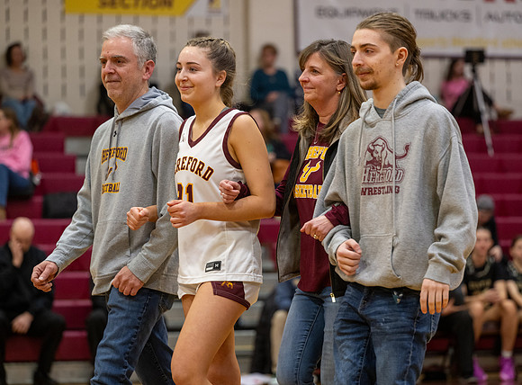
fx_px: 1997
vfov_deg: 11.0
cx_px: 280
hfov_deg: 14.9
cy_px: 194
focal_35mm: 133
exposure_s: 1/400
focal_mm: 110
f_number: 2.8
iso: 1400
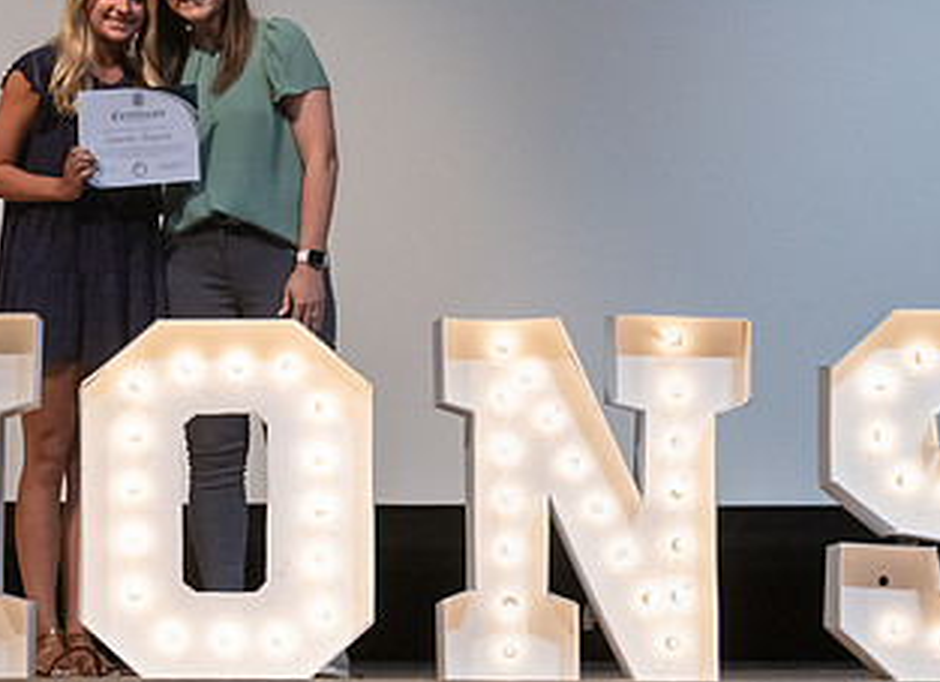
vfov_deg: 9.8
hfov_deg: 13.4
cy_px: 81
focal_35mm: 148
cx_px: 197
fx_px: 3972
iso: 5000
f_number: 4
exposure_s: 1/320
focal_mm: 70
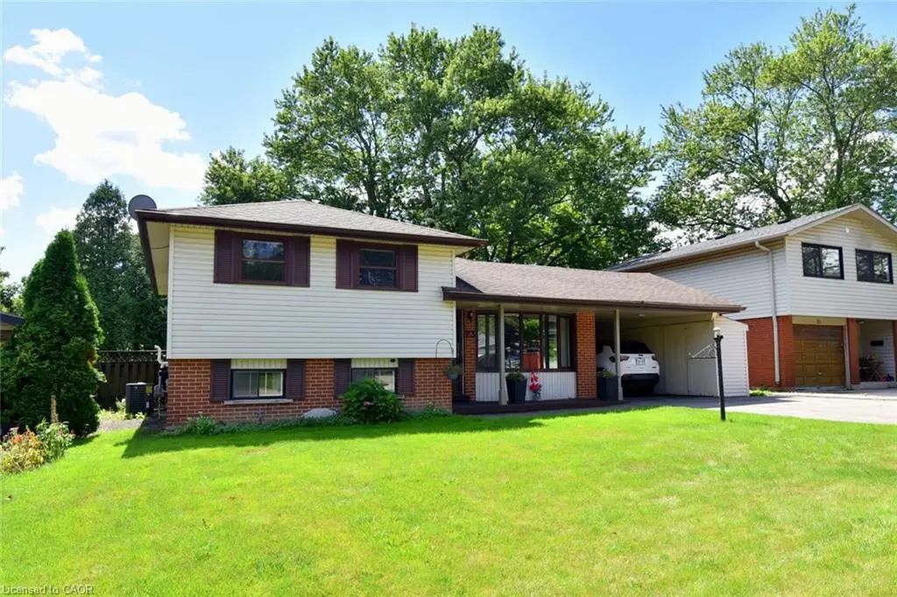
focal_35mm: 21
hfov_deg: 81.2
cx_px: 448
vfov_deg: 59.5
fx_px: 523
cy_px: 298
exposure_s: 1/400
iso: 500
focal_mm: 21
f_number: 10
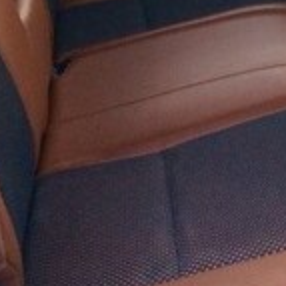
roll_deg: -0.2
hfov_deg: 19.5
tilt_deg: -11.1
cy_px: -144
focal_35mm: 89
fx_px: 832
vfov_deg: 17.5
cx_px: 186
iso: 64
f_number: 2.2
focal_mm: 4.15
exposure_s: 1/33
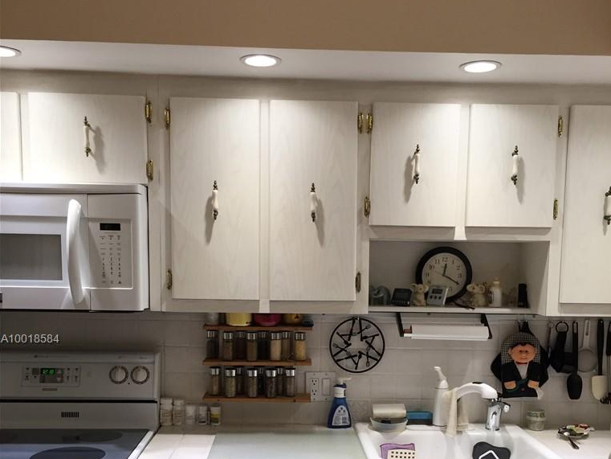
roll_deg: +0.6
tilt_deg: -5.8
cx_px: 308
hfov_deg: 47.9
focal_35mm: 39
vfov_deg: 36.0
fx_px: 688
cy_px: 340
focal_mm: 4.15
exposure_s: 1/30
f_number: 2.2
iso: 40
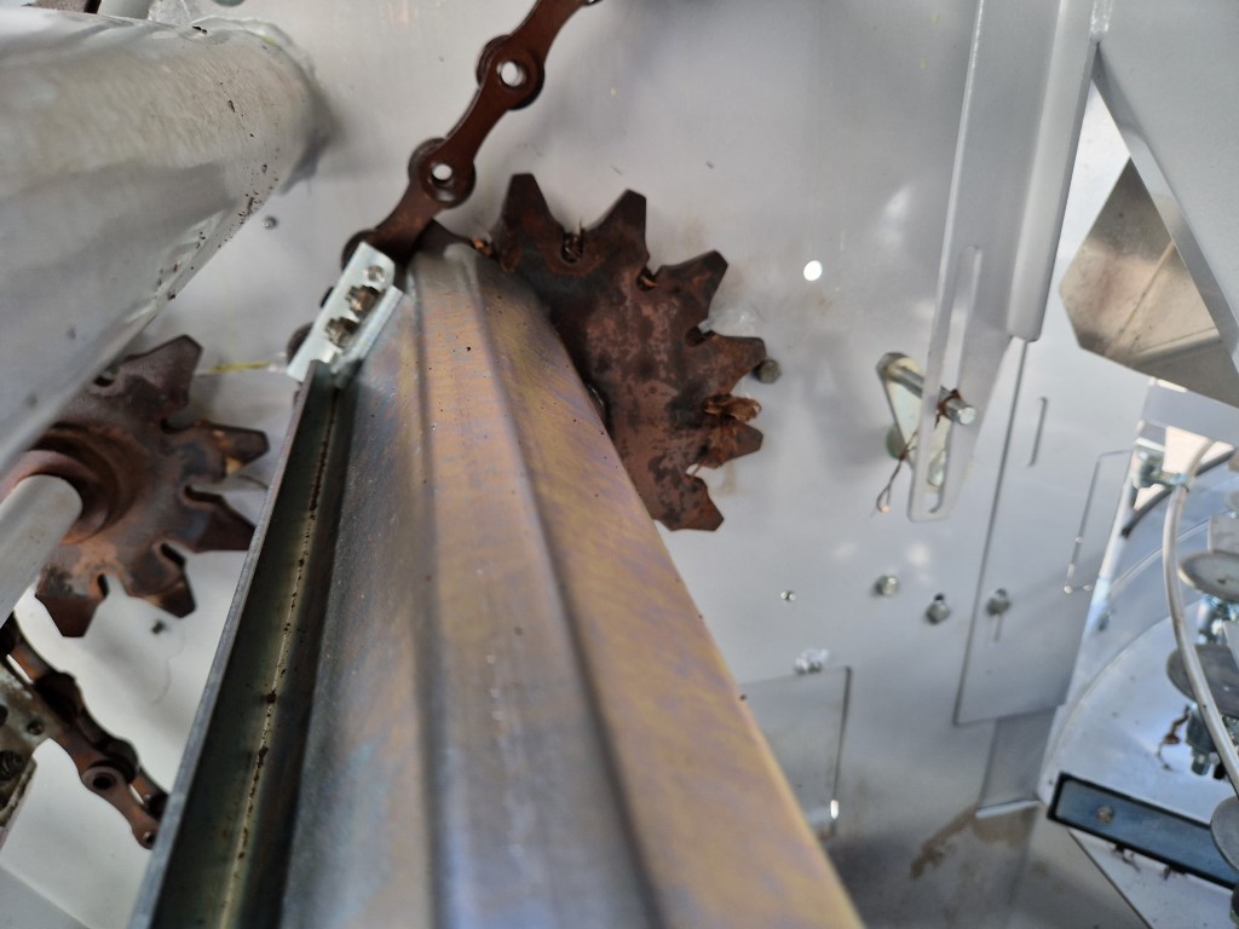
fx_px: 823
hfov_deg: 73.9
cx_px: 620
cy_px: 464
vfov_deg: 58.9
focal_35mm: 23
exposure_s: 1/180
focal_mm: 5.4
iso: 64
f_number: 1.8
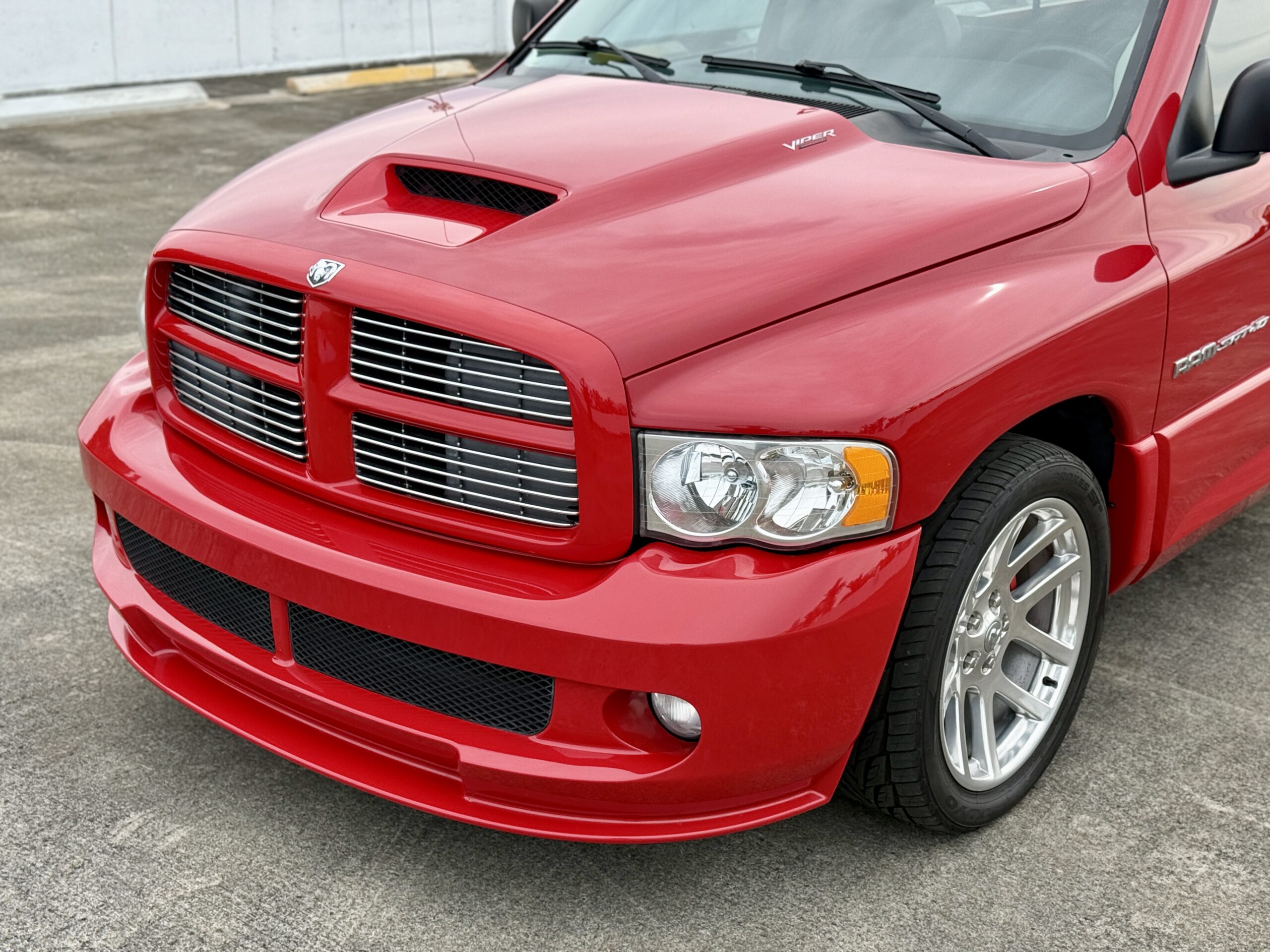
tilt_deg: -19.6
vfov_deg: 30.3
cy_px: 476
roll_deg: -2.0
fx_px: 1761
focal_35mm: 48
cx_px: 635
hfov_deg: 39.7
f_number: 1.78
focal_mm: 6.76
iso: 100
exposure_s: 1/1642
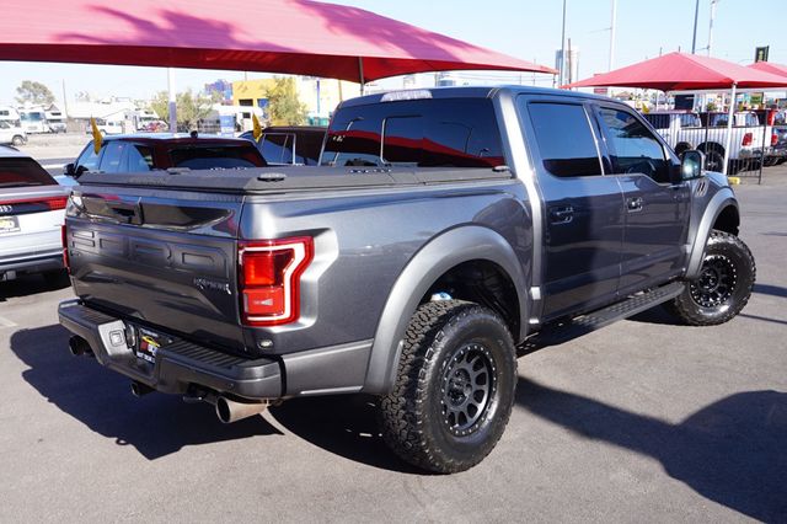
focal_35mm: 32
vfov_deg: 41.7
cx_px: 394
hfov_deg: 59.5
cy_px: 262
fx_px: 688
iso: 100
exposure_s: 1/80
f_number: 9
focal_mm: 21
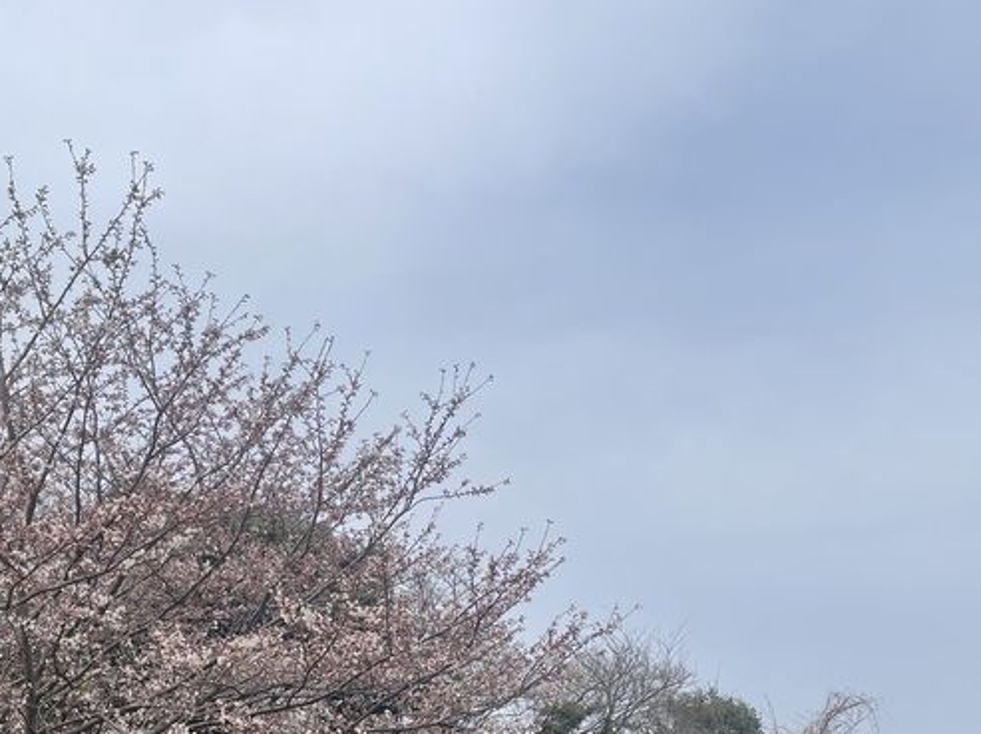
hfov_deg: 43.7
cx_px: 403
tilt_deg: +16.8
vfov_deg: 32.5
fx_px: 1218
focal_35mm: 43
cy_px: 600
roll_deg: +0.9
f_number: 1.6
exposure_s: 1/5556
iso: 32
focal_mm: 4.2
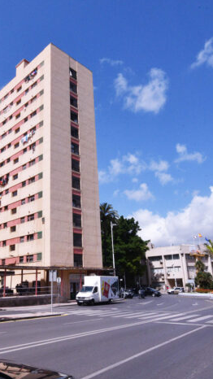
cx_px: 73
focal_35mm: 27
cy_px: 195
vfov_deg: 69.9
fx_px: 271
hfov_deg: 42.4
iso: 800
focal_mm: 16
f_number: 22
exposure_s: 1/1600
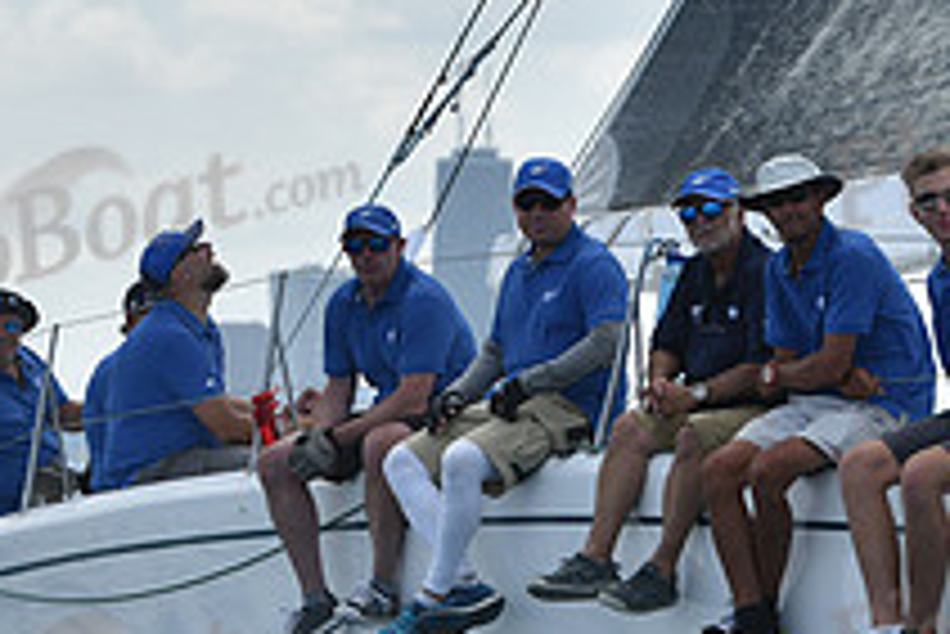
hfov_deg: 6.0
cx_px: 599
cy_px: 411
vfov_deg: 4.0
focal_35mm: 343
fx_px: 9057
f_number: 6.3
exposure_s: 1/1250
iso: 250
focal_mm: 125
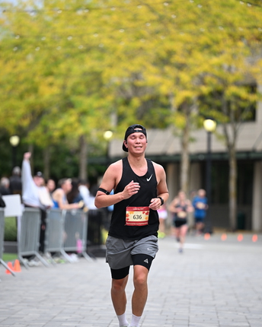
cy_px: 179
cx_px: 138
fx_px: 1977
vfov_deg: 9.5
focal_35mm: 204
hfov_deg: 7.6
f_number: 2.8
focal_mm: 170
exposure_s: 1/2000
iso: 640
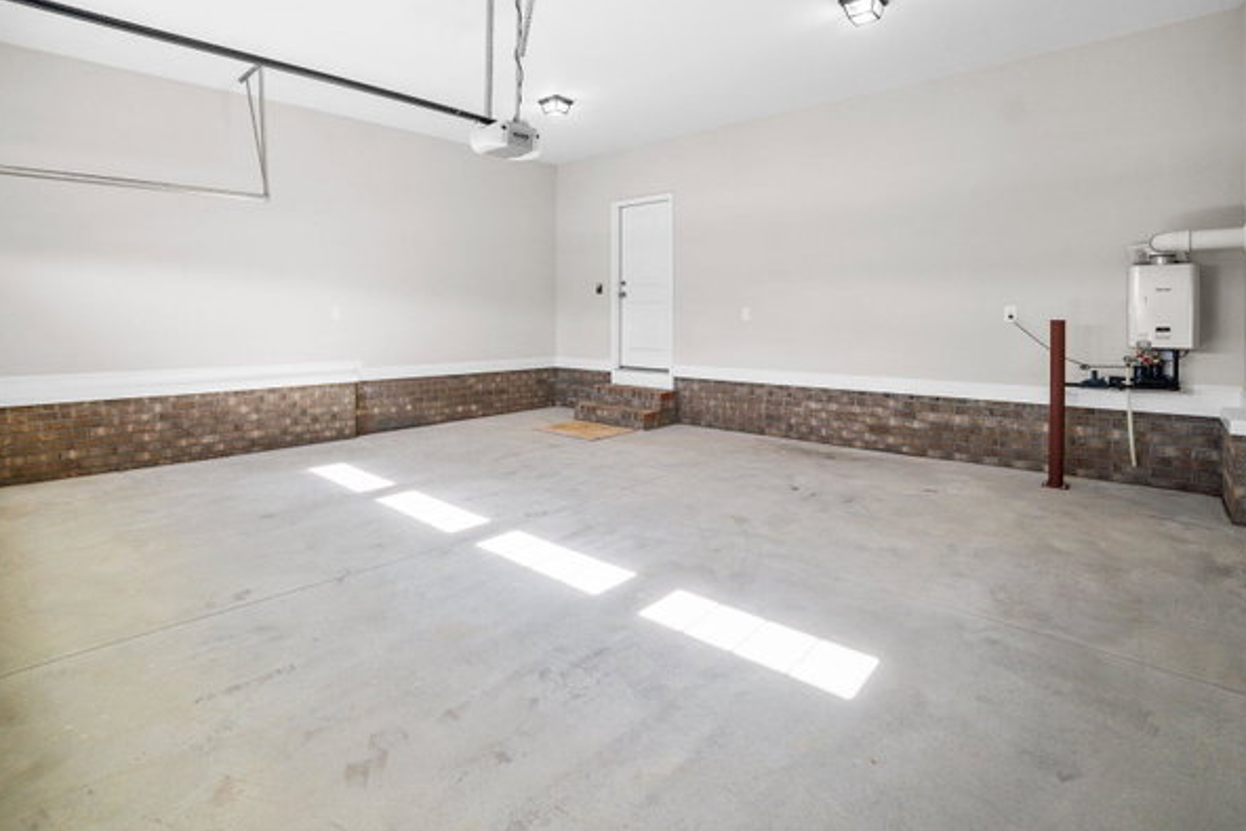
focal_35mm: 17
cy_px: 330
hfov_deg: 92.6
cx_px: 531
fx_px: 588
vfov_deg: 69.7
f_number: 8
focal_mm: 14
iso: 160
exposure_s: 1/50
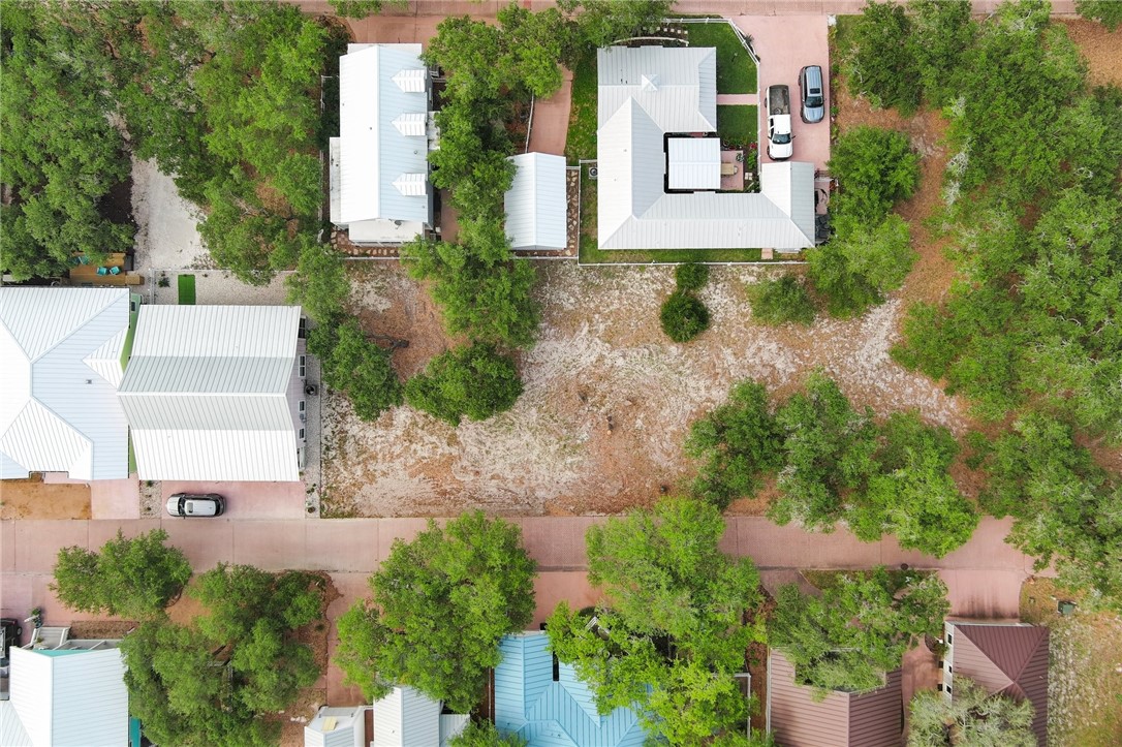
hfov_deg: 63.7
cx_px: 561
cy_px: 374
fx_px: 903
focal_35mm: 29
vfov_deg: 44.9
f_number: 2.8
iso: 114
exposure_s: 1/30
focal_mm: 10.57
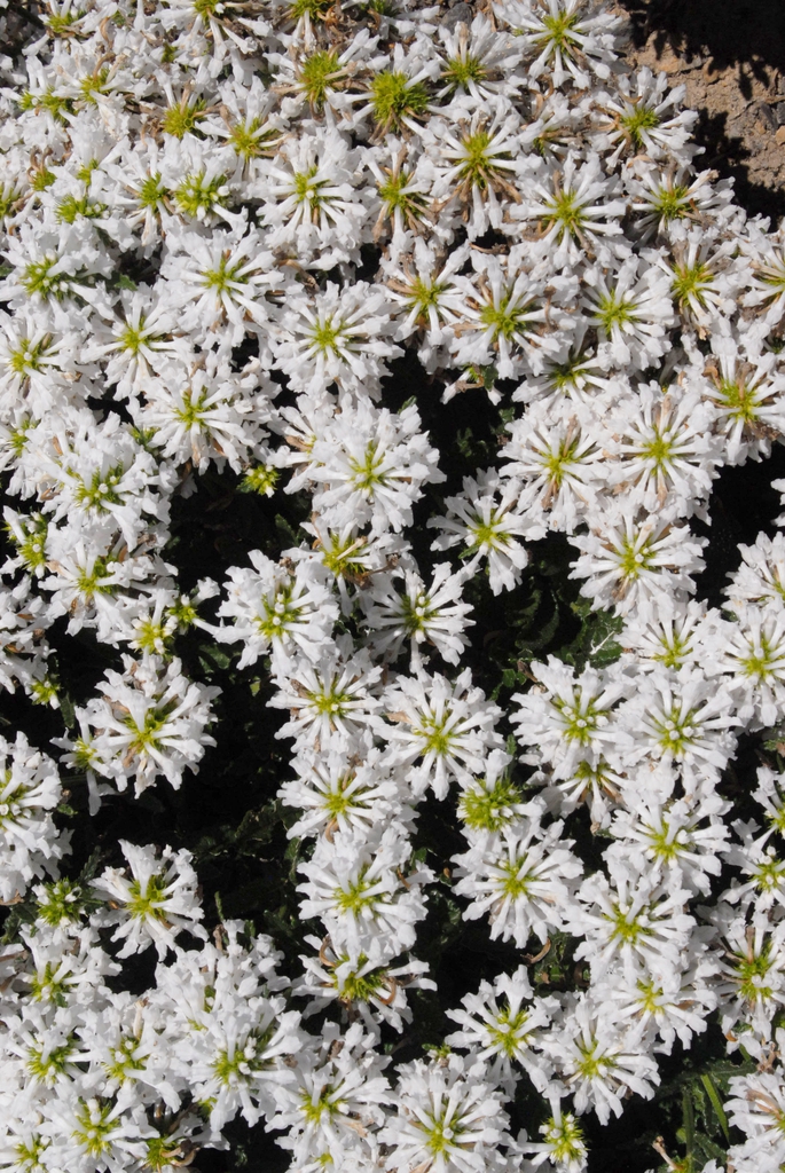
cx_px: 392
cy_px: 586
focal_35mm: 63
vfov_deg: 31.9
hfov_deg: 21.6
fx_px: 2056
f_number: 14
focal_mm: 42
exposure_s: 1/800
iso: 400
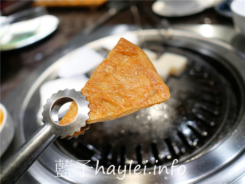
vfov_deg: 46.8
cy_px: 92
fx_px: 212
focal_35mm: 30
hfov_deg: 60.0
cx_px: 122
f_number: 1.7
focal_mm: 15
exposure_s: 1/80
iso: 200
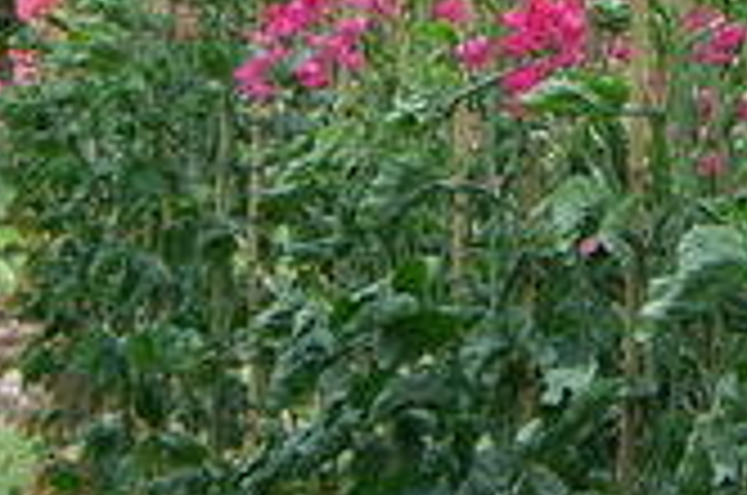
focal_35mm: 105
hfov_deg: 19.0
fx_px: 2175
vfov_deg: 13.0
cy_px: 144
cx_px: 720
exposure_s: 1/160
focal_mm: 6.2
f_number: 4.3
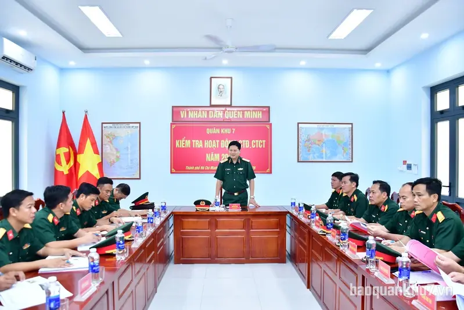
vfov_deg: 47.9
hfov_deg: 67.4
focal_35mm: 27
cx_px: 232
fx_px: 348
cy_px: 155
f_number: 4
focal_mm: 18
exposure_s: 1/125
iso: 1000
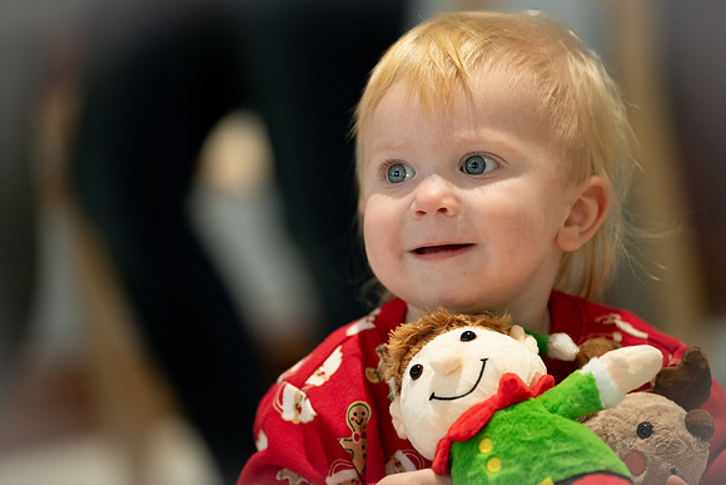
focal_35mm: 180
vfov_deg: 7.6
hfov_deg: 11.4
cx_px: 363
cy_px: 242
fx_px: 3631
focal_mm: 180
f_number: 2.8
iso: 2500
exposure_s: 1/500
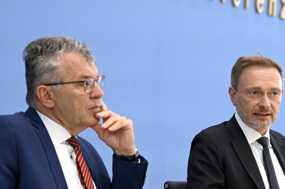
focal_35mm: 128
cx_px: 155
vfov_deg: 10.7
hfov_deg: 16.0
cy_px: 101
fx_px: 1012
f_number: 5.6
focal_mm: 116
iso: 3200
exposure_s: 1/640
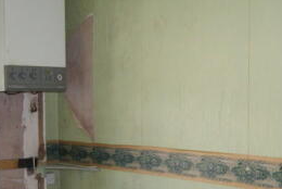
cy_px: 157
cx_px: 158
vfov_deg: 19.8
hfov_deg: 29.6
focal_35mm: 68
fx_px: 533
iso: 400
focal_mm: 18
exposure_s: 1/60
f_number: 5.6
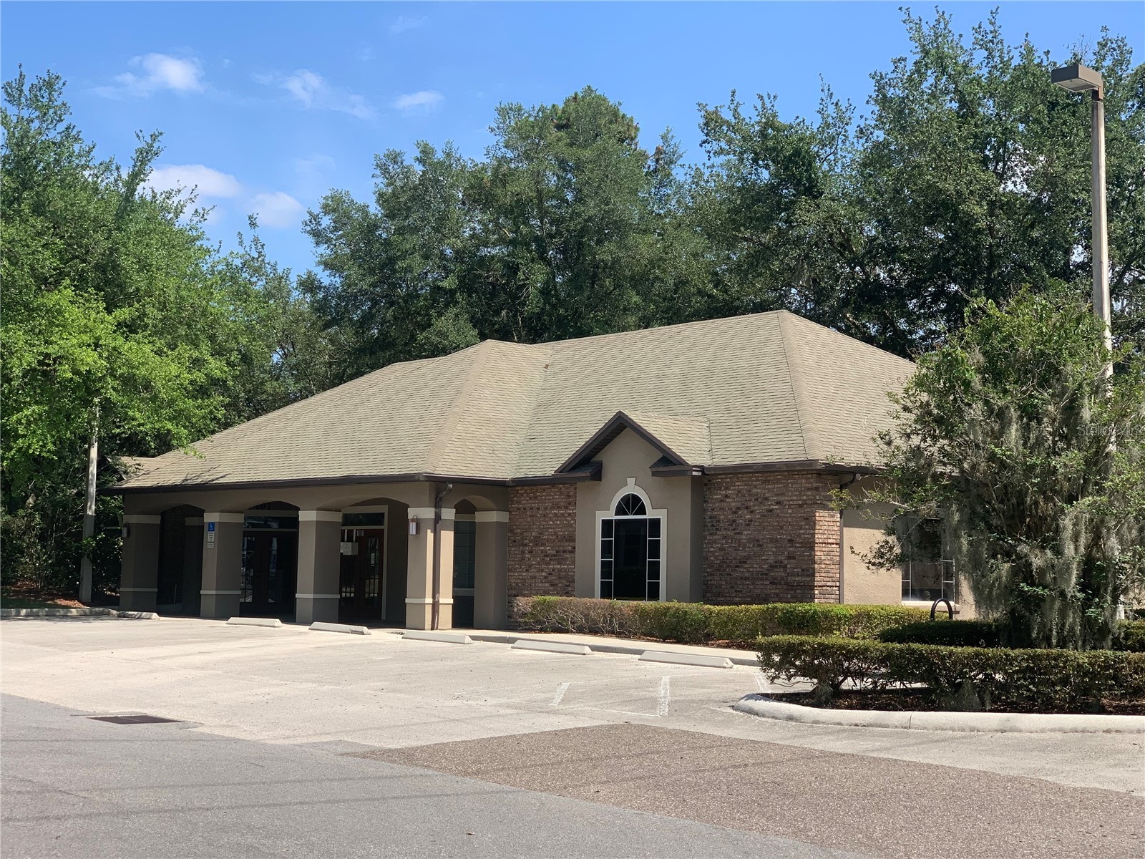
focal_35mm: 52
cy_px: 430
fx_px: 1720
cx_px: 572
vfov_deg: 28.0
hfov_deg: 36.8
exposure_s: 1/940
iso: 16
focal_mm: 6
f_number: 2.4
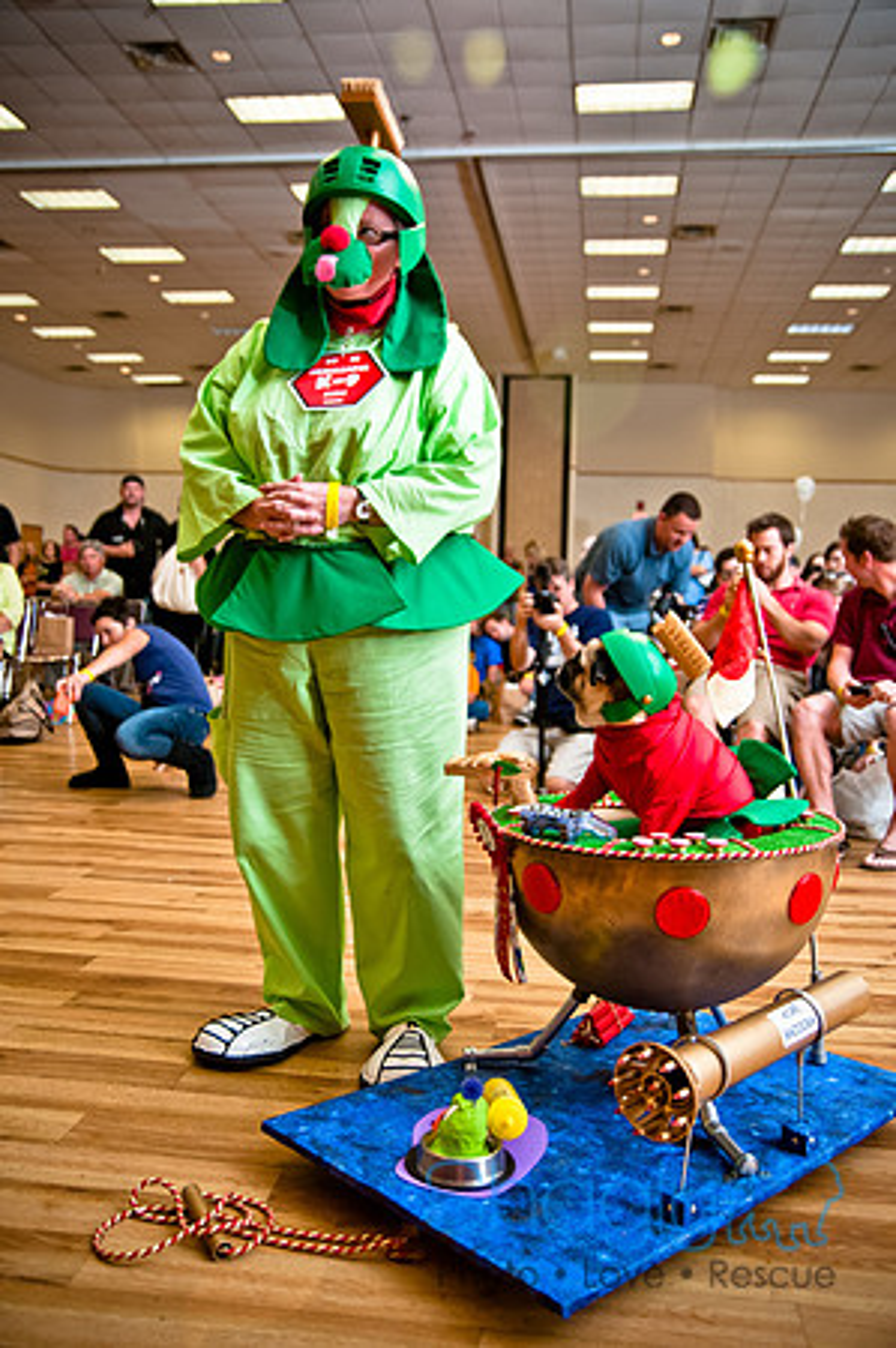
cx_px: 448
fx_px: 1123
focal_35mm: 30
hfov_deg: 43.5
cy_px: 674
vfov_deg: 62.0
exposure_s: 1/100
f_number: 2.8
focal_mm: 20
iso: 200
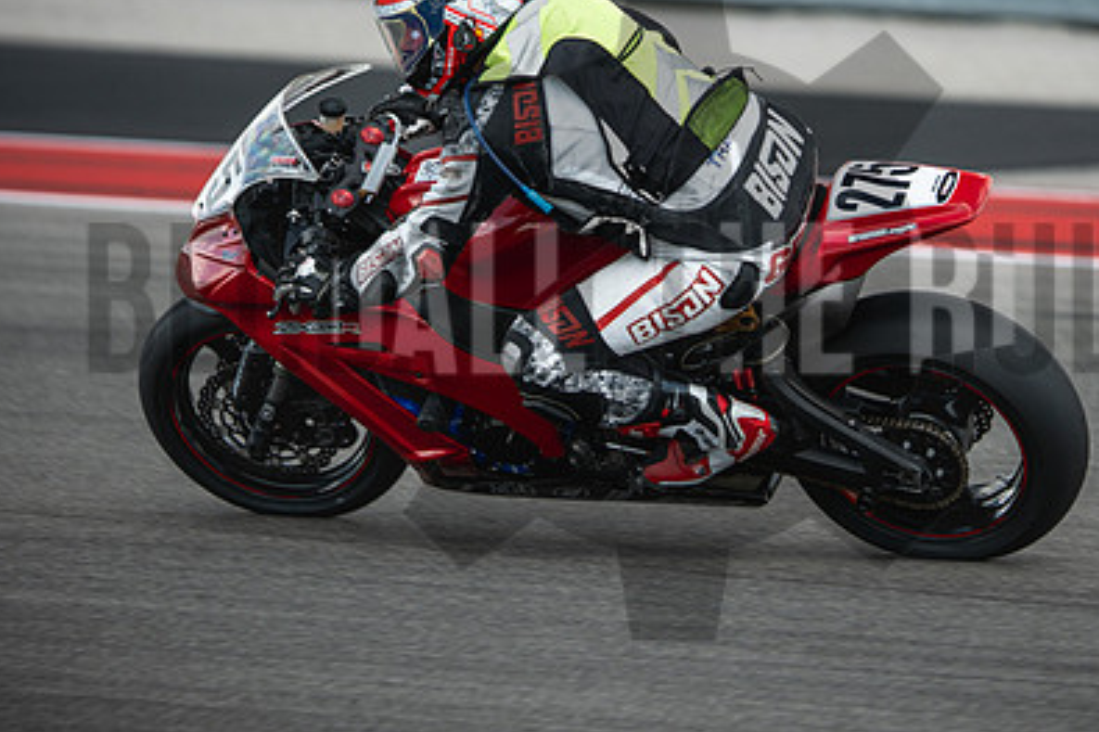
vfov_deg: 3.1
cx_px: 673
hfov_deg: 4.7
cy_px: 302
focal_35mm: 441
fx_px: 13456
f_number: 2
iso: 320
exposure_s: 1/1600
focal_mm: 200
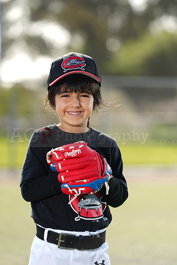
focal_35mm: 200
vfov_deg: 10.3
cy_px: 132
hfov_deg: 6.9
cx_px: 88
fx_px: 1474
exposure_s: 1/250
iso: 64
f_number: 4.5
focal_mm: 200
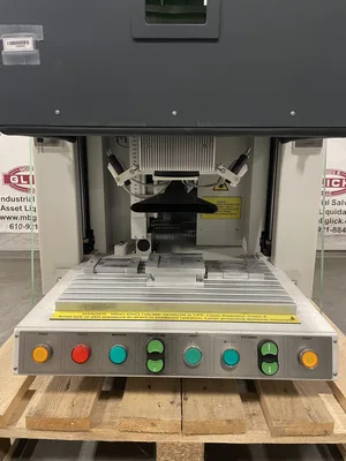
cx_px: 173
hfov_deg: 53.1
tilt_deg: -10.5
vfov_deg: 67.3
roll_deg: -0.3
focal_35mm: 26
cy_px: 230
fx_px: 347
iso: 500
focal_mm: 4.2
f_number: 1.6
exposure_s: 1/40
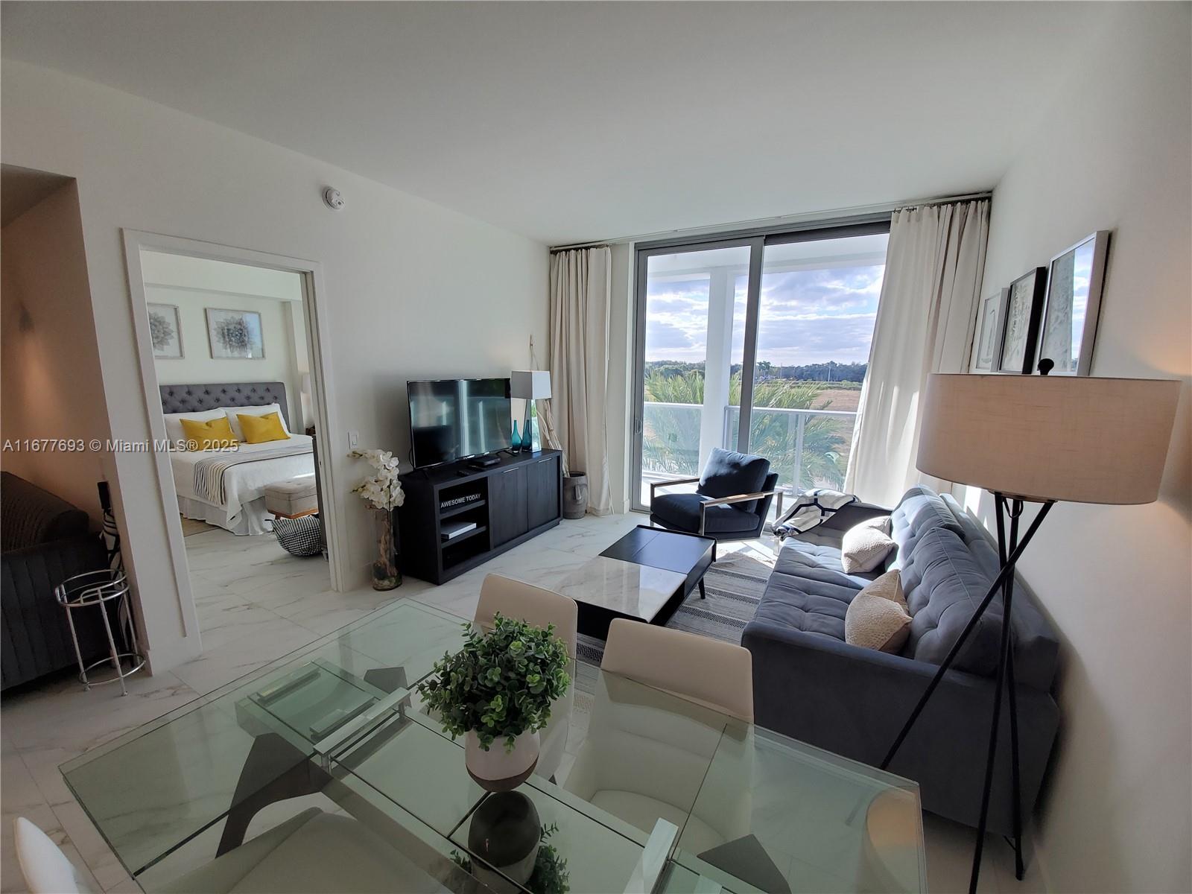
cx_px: 596
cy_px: 447
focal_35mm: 13
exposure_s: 1/119
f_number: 2.2
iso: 50
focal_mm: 1.8
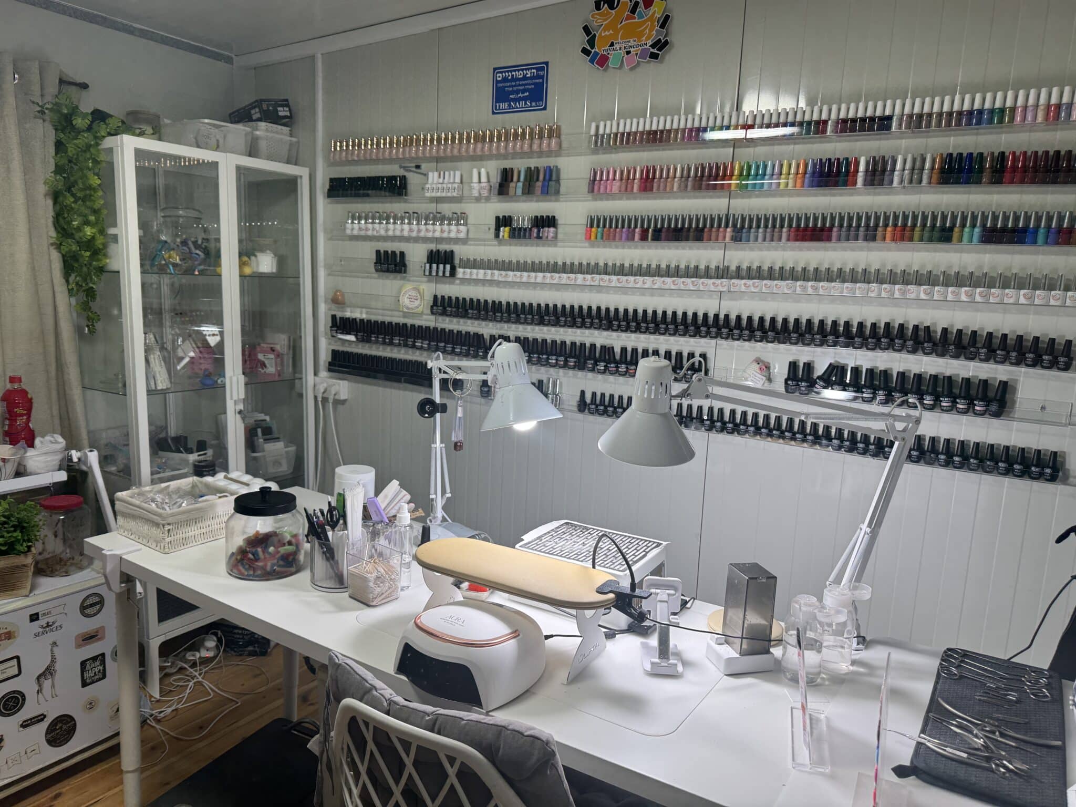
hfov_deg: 71.6
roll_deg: -2.4
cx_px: 538
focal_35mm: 24
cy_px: 404
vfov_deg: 56.8
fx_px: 746
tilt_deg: -9.5
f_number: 1.78
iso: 100
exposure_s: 1/100
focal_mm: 6.76
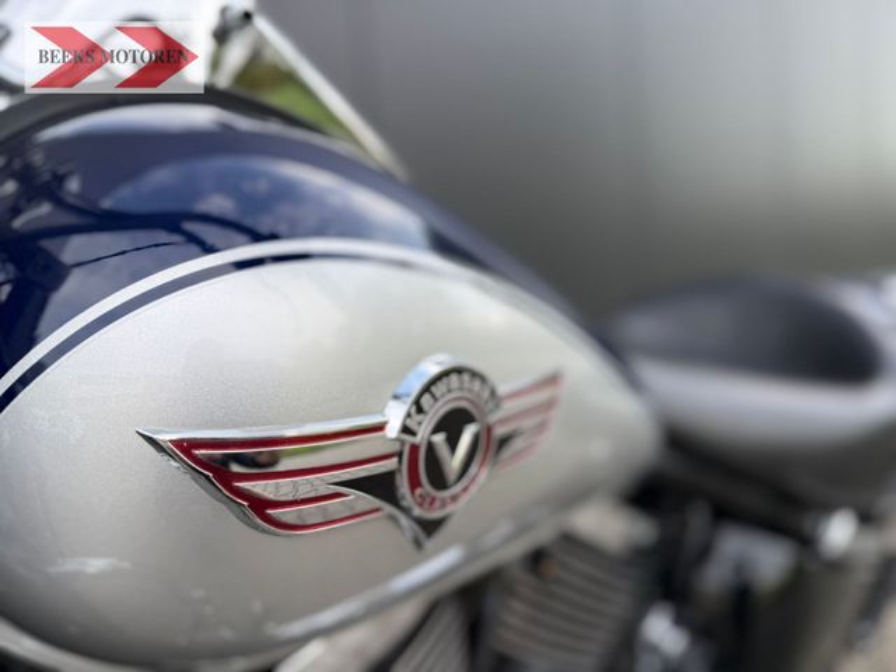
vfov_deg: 56.8
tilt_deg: -5.1
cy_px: 336
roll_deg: +4.3
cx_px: 448
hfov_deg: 71.6
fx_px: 621
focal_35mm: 24
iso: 80
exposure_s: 1/979
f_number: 1.78
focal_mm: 6.76
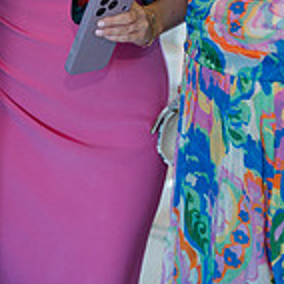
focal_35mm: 125
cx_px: -42
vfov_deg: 13.5
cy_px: -63
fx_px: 1160
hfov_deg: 13.6
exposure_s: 1/100
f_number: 2
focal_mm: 35
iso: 250
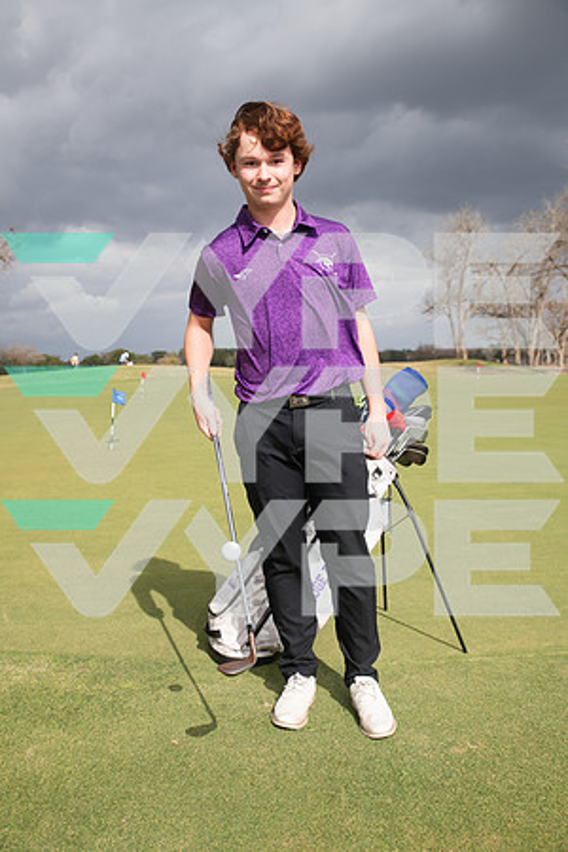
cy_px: 426
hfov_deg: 37.9
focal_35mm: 35
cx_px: 284
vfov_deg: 54.4
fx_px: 828
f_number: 6.3
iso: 100
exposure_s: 1/400
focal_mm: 35
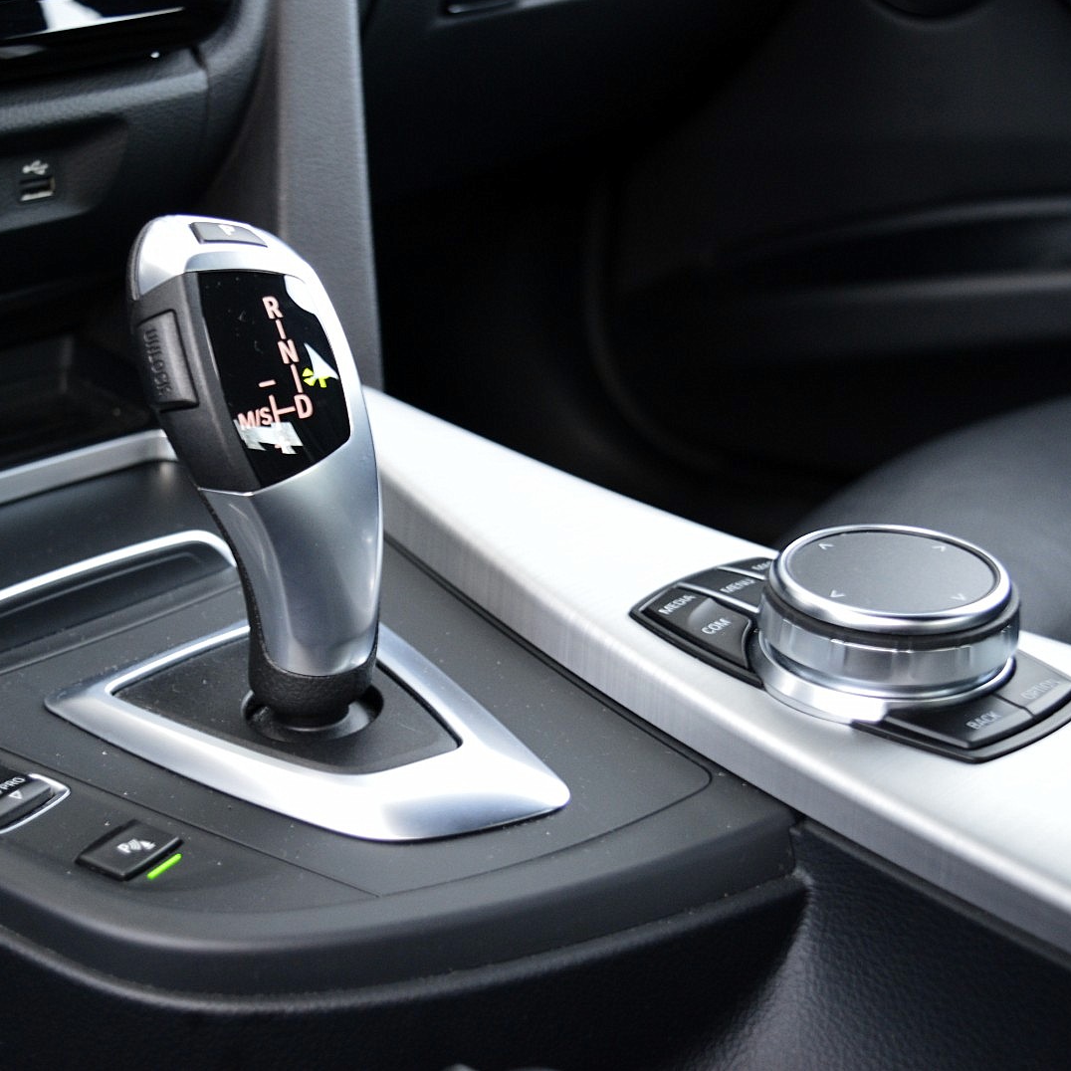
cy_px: 536
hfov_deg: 33.8
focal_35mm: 50
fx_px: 1750
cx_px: 394
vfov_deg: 34.0
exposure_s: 1/20
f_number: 4
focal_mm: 26
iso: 800
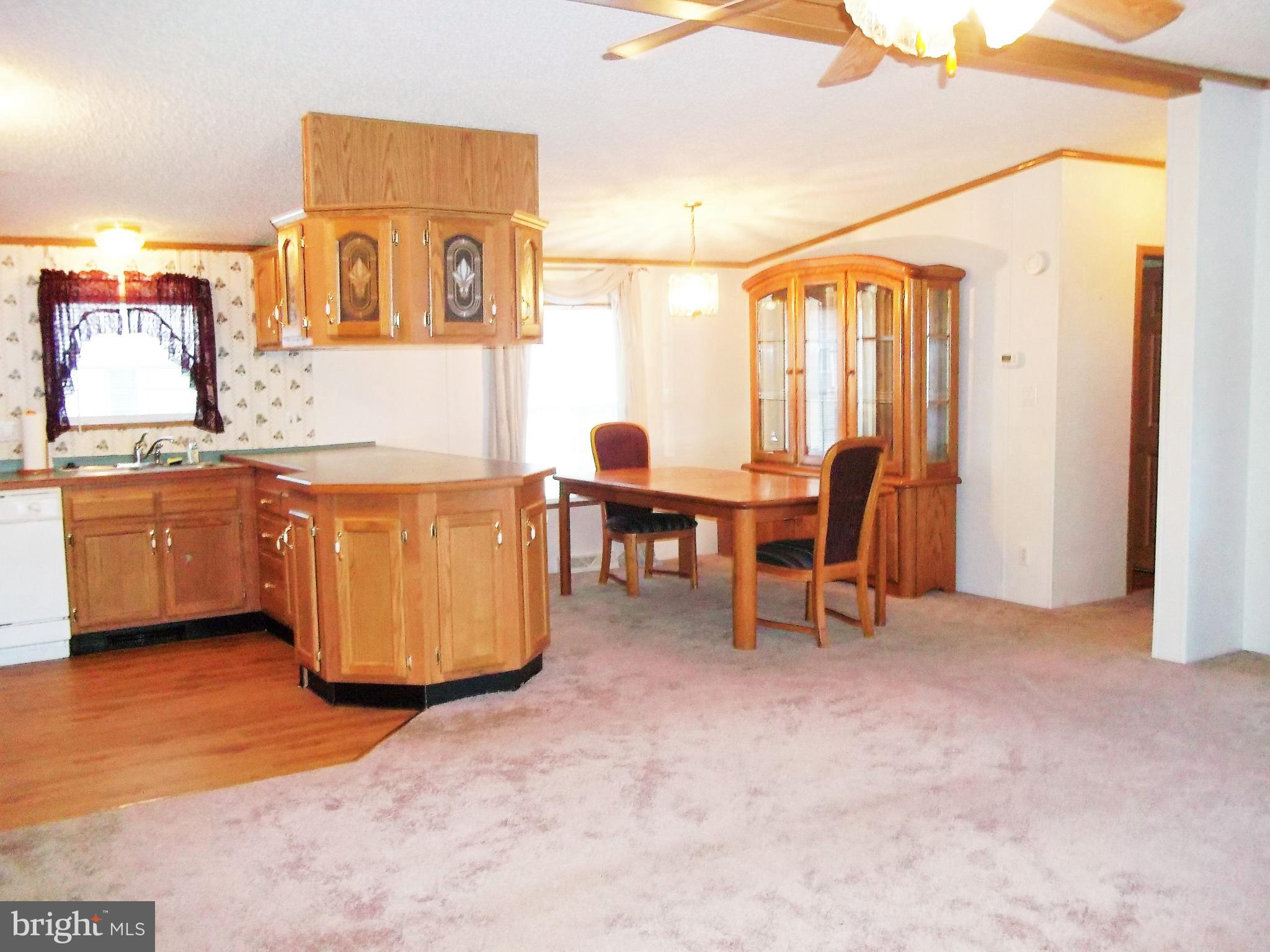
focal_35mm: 32
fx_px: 1174
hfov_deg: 56.8
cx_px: 635
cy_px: 476
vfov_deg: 44.2
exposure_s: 1/30
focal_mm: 5.7
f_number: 2.9
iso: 320
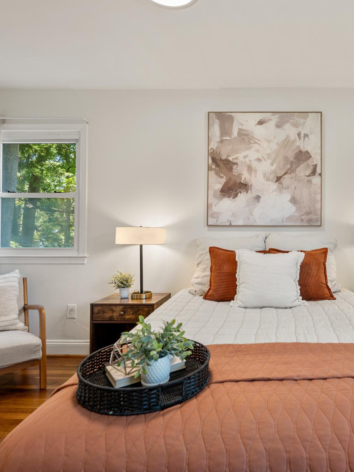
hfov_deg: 60.6
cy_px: 230
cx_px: 257
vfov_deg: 79.0
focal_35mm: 21
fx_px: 286
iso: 100
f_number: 5
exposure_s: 1/10
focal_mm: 14
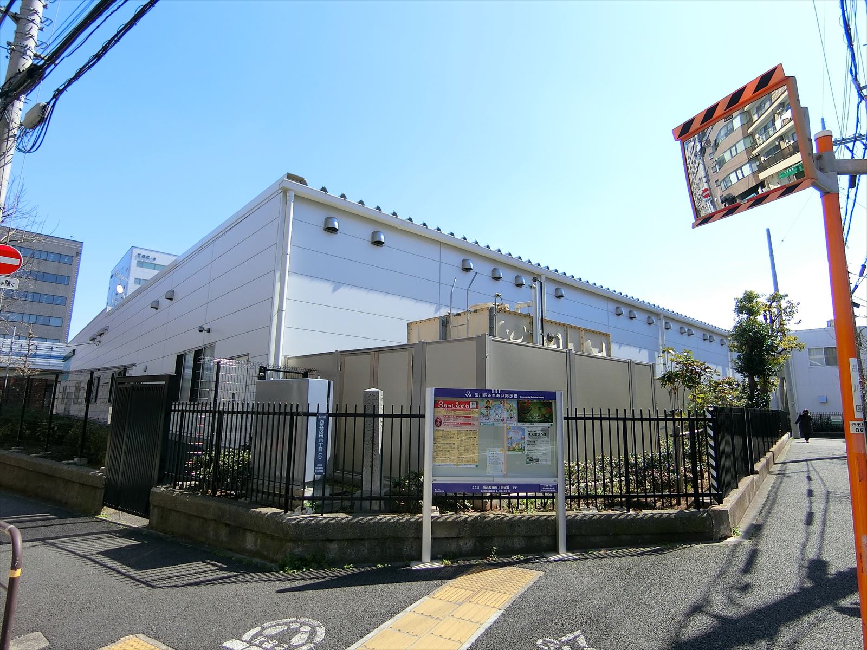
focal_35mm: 19
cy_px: 325
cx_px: 434
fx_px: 476
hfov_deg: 84.7
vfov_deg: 68.7
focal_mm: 4.06
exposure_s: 1/160
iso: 80
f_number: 6.9
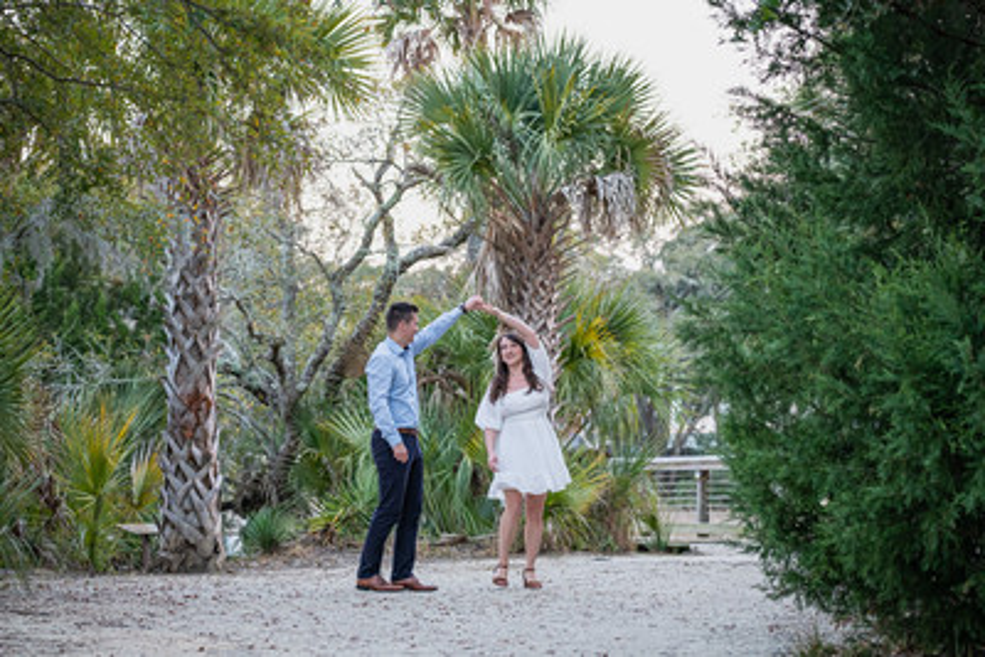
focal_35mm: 110
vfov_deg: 12.5
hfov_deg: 18.6
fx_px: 2998
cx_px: 420
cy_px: 323
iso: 200
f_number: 2.8
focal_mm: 63.4
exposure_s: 1/60
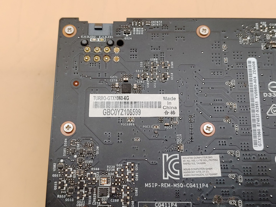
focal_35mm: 49
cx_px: 138
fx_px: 391
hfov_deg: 38.9
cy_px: 104
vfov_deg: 29.7
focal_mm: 4.36
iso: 50
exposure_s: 1/77
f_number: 1.8
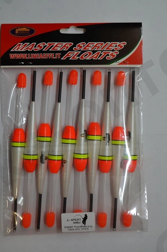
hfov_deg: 28.0
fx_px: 335
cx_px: 84
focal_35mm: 48
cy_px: 126
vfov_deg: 41.2
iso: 250
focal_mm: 32
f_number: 5.6
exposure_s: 1/60
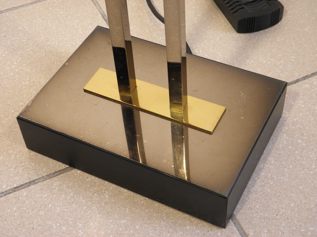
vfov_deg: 24.8
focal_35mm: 59
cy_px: 118
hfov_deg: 32.7
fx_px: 540
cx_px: 158
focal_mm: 10.6
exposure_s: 1/20
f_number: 4.1
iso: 200
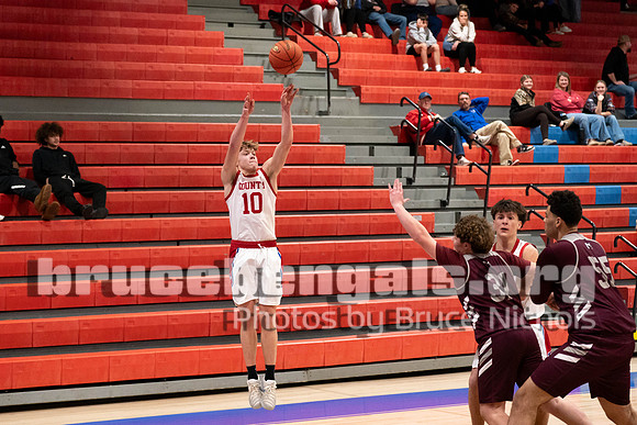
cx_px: 250
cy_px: 212
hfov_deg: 23.9
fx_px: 1505
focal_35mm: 85
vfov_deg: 16.1
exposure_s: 1/1000
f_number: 2.8
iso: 6400
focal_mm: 70
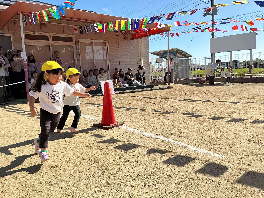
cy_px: 99
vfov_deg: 48.2
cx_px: 132
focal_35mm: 29
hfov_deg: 61.7
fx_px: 221
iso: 25
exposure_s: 1/2227
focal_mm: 3
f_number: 1.8
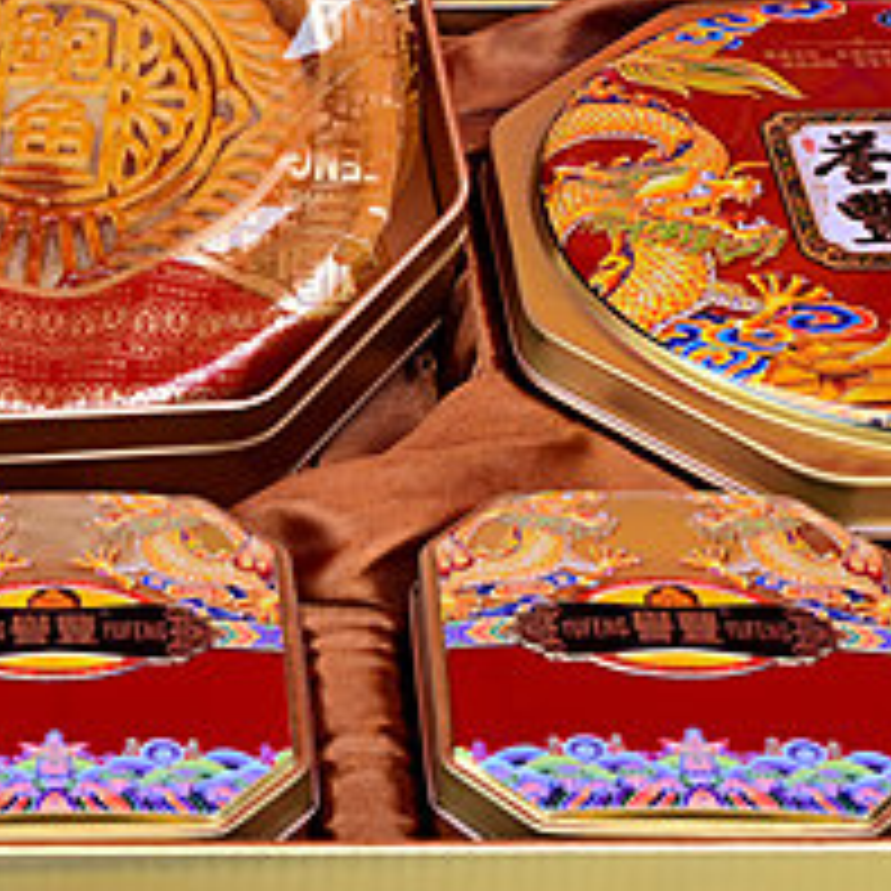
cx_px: 45
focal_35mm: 120
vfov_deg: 14.0
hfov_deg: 14.3
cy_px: -241
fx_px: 3495
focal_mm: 35
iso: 140
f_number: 8
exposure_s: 1/160
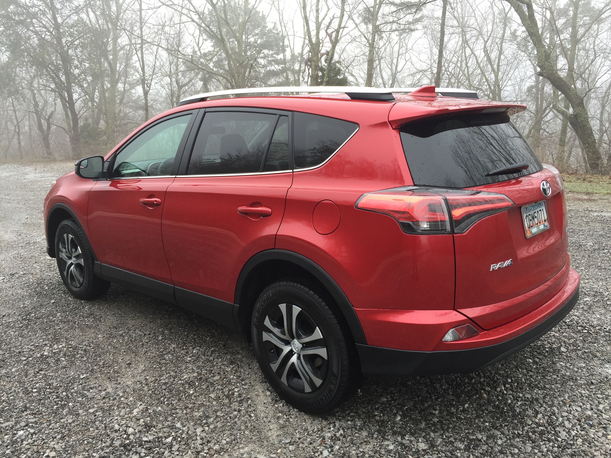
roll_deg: -1.4
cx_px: 306
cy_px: 229
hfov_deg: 61.7
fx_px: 512
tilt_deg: -16.4
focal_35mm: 29
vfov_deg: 48.2
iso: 32
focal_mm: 4.15
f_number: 2.2
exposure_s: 1/120
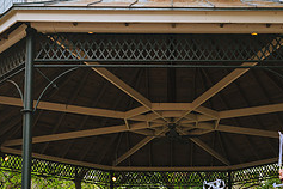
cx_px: 195
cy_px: 208
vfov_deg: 21.5
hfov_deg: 33.0
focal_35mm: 60
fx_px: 472
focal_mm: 24
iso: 400
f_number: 2.8
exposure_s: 1/1600
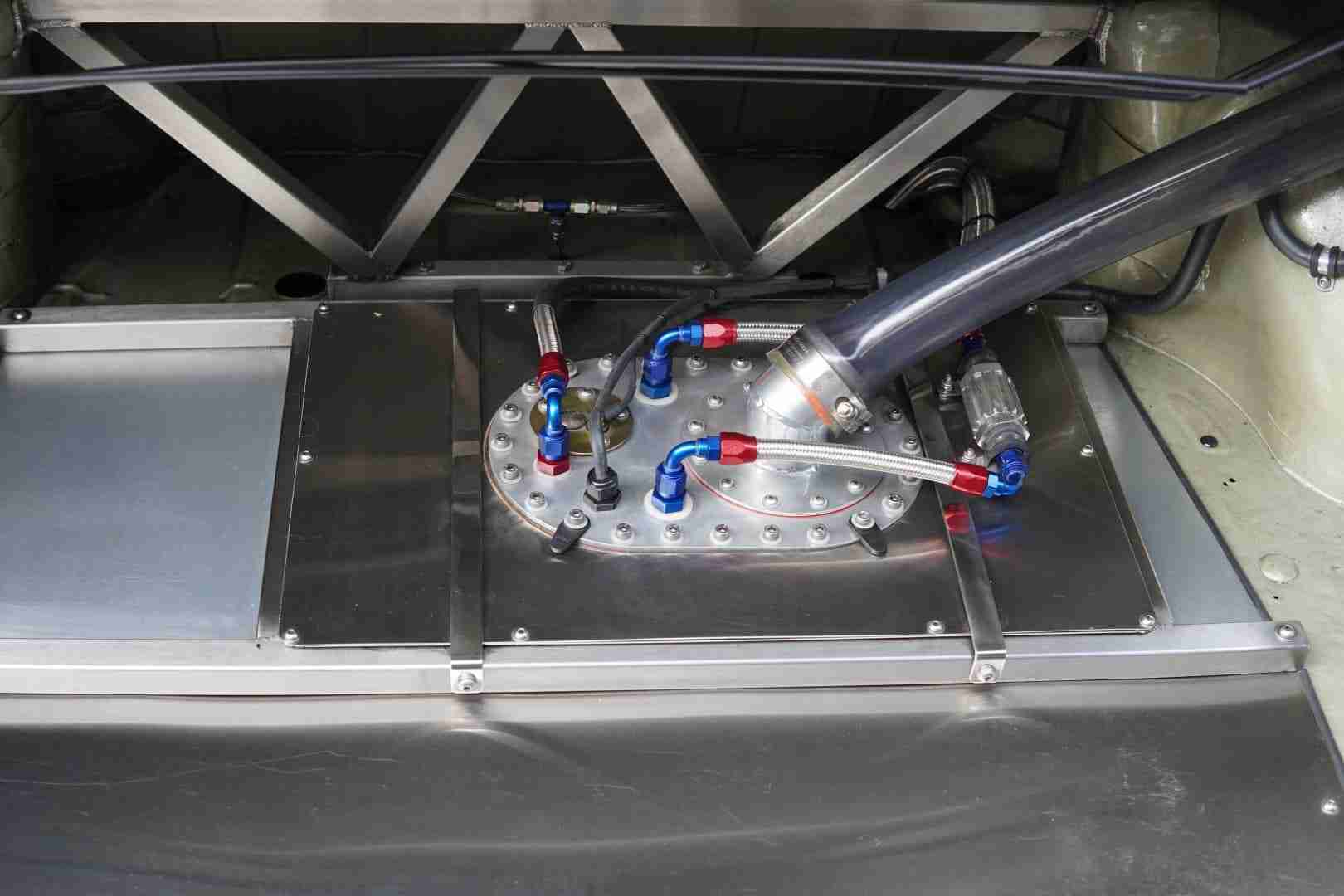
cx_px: 672
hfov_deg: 43.6
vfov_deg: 29.9
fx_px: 1680
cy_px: 448
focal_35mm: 45
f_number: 4
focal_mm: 30
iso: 800
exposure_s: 1/160
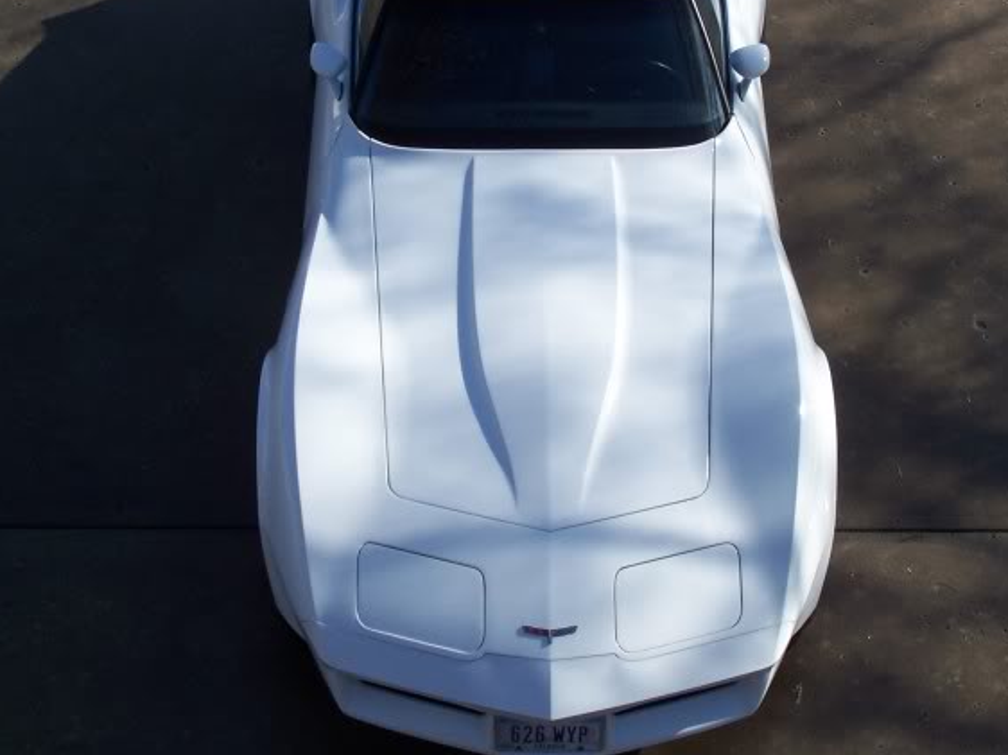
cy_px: 264
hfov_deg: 23.3
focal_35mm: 84
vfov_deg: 17.5
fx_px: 2445
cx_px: 529
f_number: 4.5
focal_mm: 9.8
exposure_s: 1/750
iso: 80
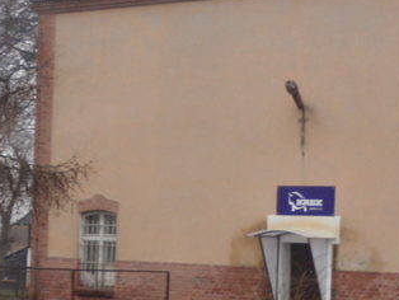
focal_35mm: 107
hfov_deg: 18.2
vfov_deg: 13.8
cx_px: 314
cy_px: 234
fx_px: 1234
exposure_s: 1/20
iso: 100
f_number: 4.3
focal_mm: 7.57
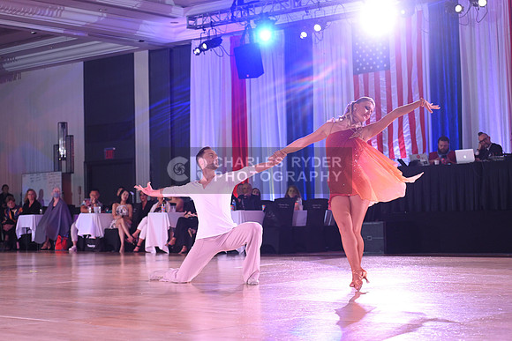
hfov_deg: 28.8
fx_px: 996
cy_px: 170
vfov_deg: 19.5
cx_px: 256
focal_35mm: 70
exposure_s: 1/200
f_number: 4.5
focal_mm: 70
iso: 1600
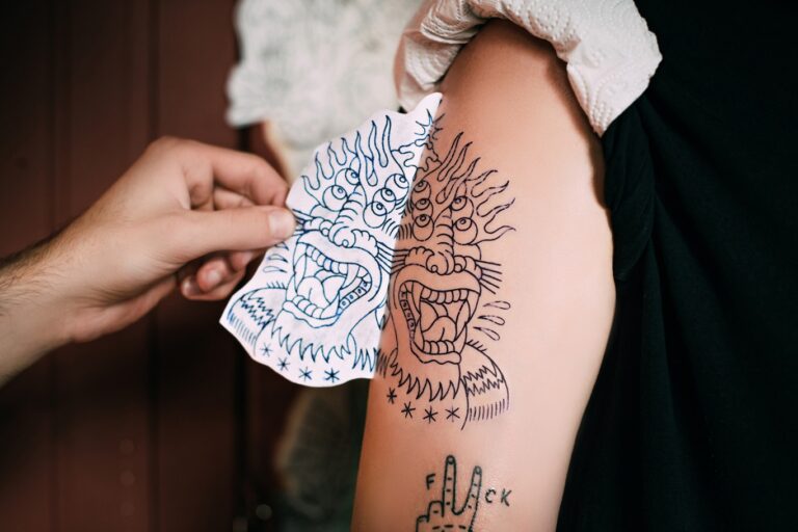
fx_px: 1108
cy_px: 266
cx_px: 399
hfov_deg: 39.6
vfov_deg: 27.0
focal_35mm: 50
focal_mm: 50
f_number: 2.8
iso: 400
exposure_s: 1/200
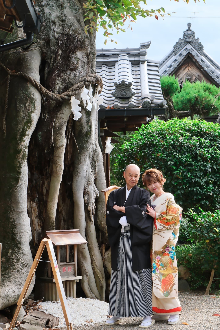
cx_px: 110
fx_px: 687
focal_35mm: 75
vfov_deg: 27.0
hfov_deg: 18.2
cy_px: 165
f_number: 5.6
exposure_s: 1/250
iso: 800
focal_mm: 50.3
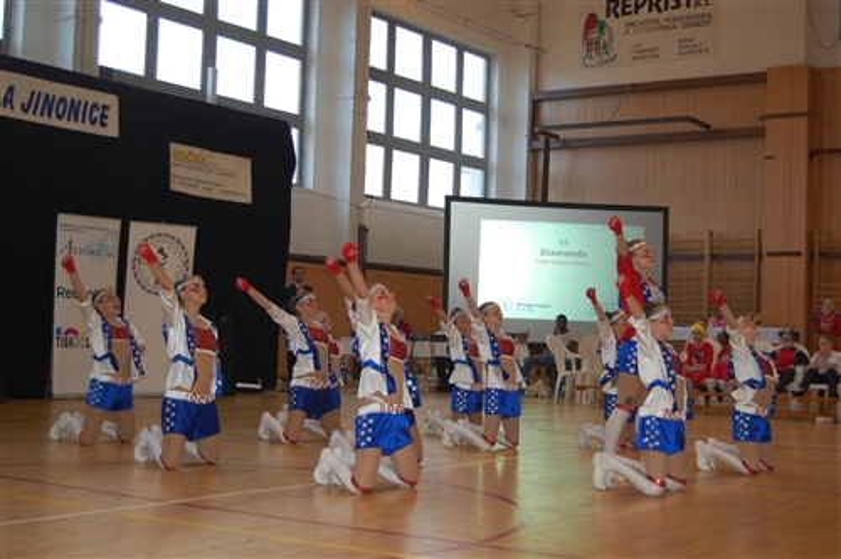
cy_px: 280
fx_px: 1190
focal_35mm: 51
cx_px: 420
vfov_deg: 26.4
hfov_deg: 38.9
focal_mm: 34
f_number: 4.5
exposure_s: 1/100
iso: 400
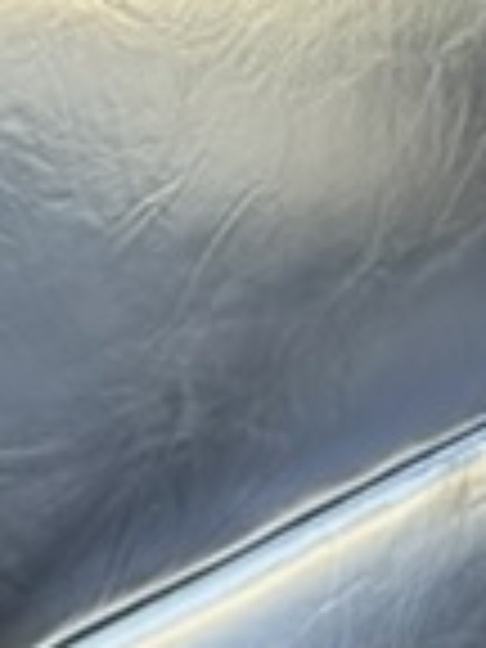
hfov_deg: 8.0
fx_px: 3201
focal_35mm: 171
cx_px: -724
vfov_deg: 10.5
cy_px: -720
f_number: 1.78
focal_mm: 6.76
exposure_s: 1/120
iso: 100
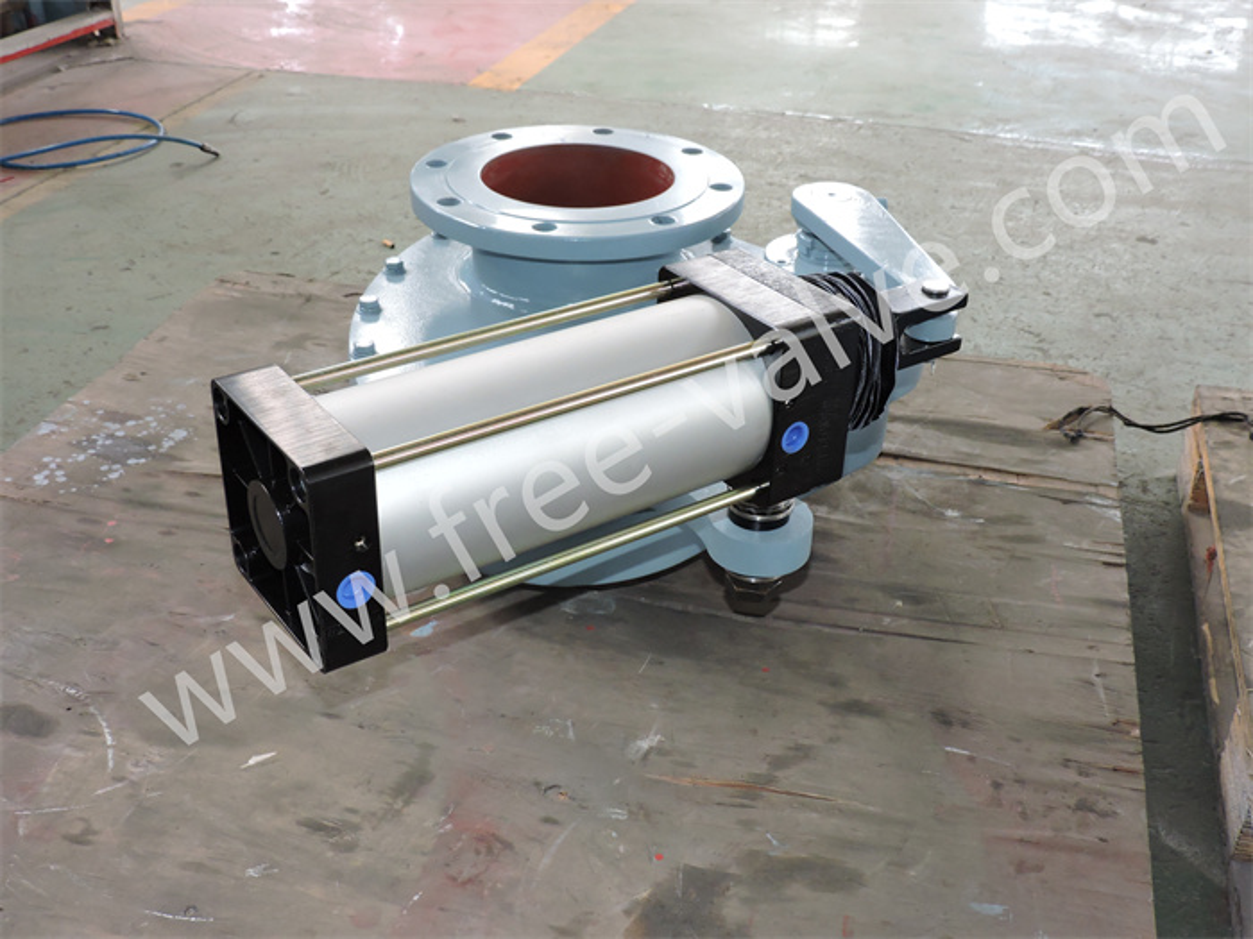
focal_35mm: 40
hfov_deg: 46.8
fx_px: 1448
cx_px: 626
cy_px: 470
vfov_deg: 36.0
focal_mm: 7.1
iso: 400
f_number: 3.3
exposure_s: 1/40
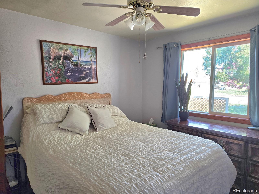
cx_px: 130
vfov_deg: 58.9
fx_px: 172
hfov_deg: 73.9
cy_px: 97
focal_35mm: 23
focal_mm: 6.3
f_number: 1.7
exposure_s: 1/120
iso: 160
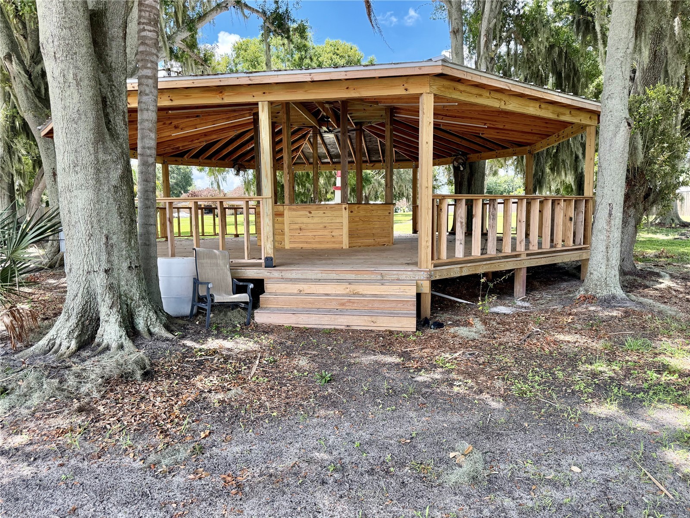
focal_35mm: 24
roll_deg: +1.0
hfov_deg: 71.6
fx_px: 478
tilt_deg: -7.9
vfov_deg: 56.8
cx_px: 345
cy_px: 259
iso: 100
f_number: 1.78
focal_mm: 6.76
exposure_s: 1/728
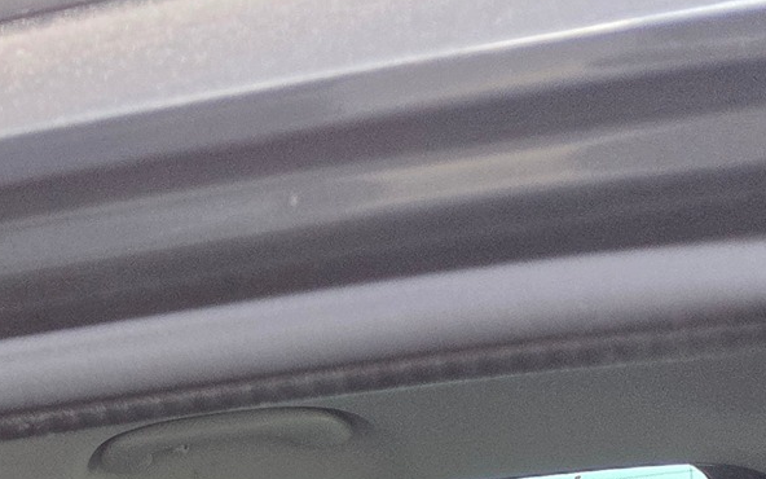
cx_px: -158
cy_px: 1293
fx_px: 1733
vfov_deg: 11.6
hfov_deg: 22.9
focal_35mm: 83
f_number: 1.8
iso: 200
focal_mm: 5.4
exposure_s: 1/100
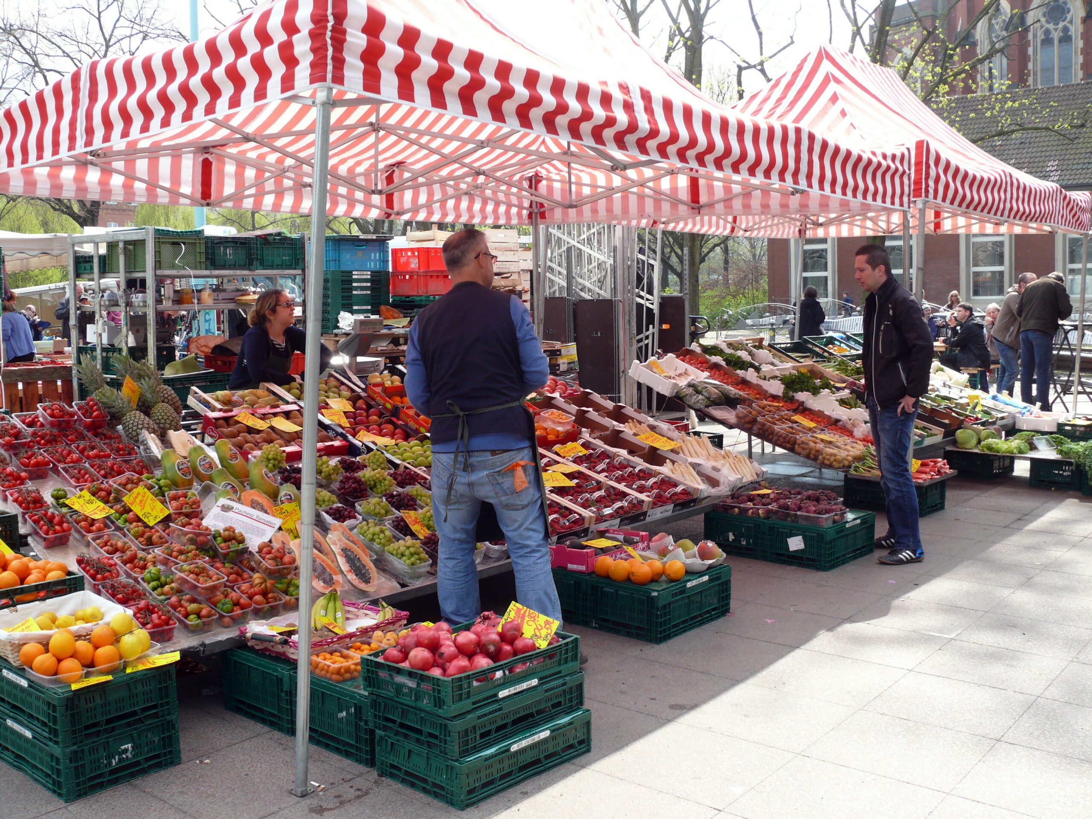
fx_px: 1104
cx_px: 546
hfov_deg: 52.6
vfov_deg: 40.7
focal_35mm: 35
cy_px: 410
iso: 100
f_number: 4
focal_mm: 7.4
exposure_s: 1/250
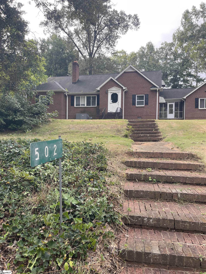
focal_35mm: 25
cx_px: 103
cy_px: 137
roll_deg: -1.4
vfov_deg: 69.4
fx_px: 198
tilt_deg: +0.9
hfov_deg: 54.9
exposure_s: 1/507
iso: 32
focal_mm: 5.1
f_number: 1.6
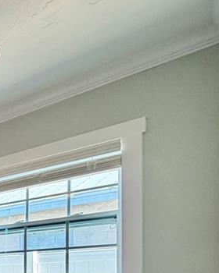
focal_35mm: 40
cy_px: 280
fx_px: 324
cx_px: -180
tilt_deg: +0.8
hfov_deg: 21.9
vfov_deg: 39.7
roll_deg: +0.4
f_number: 2.2
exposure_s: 1/60
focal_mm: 2.22
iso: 250
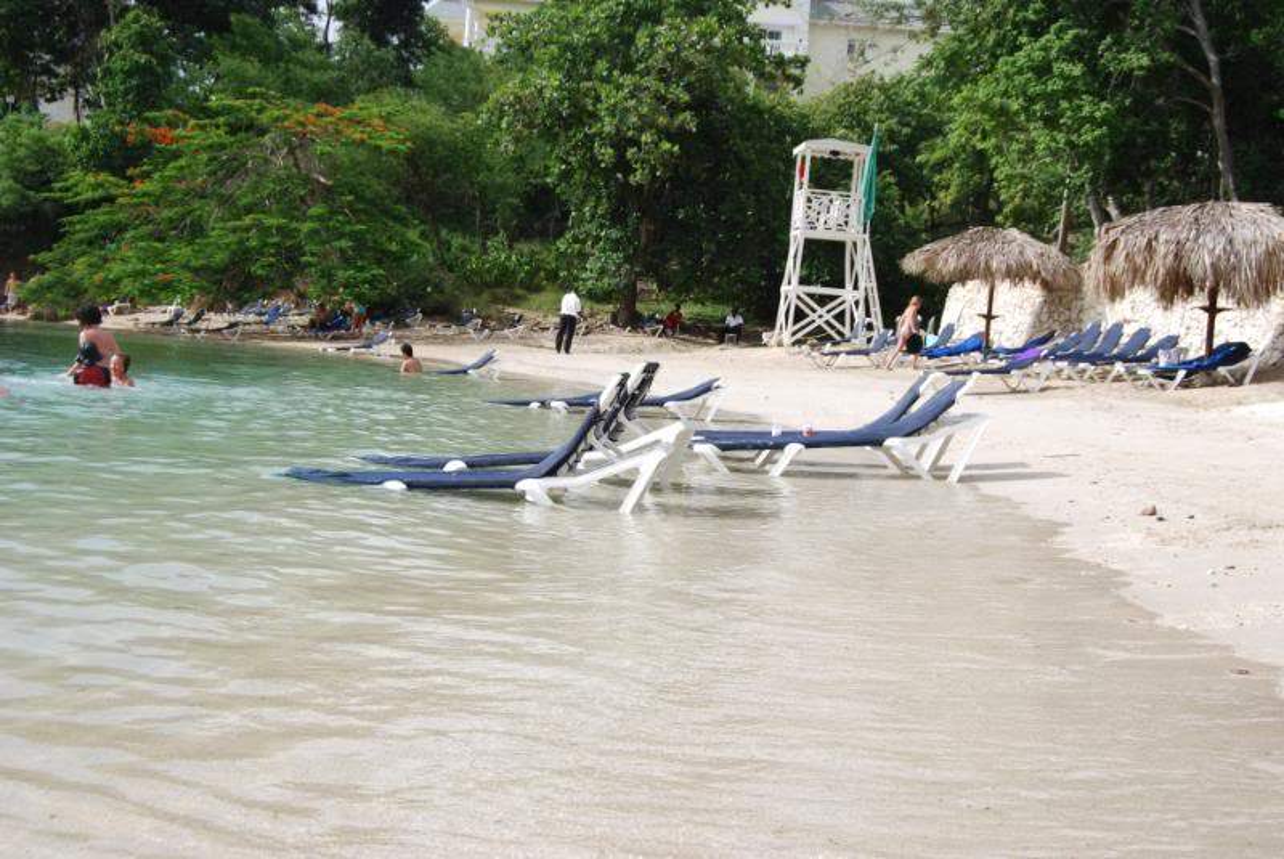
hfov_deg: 41.1
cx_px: 642
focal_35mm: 48
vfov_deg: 28.1
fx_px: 1714
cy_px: 430
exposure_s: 1/320
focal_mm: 32
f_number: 9
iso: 100
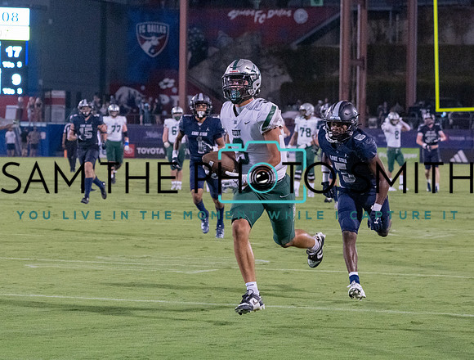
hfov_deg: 12.7
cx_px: 224
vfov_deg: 9.7
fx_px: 2128
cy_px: 195
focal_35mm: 155
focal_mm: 104
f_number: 5.6
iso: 12800
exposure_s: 1/1000
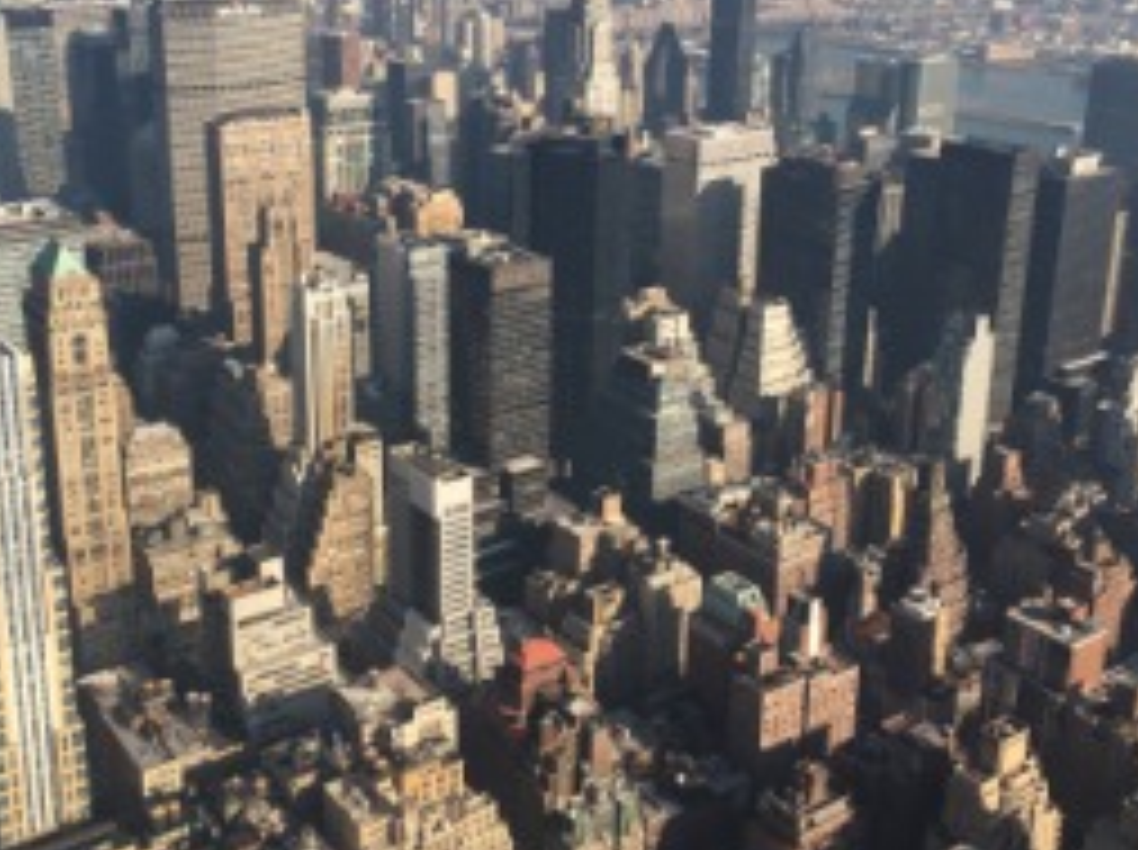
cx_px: 463
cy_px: 288
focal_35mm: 42
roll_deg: +0.7
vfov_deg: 34.0
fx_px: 1379
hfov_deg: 44.6
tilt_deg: -16.4
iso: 25
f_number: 2.2
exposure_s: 1/1538
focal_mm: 4.15
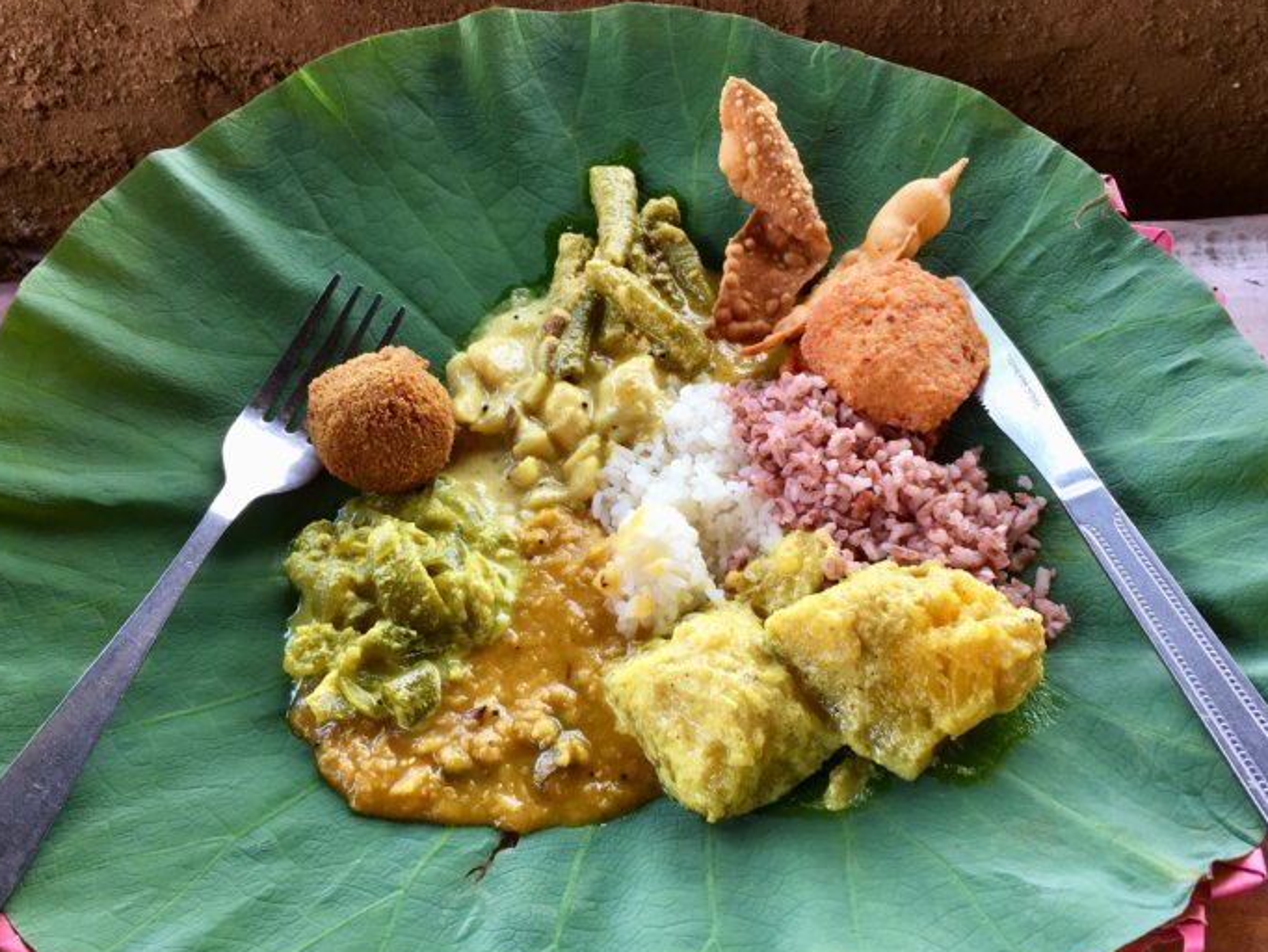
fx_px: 1246
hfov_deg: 53.9
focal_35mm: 34
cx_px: 649
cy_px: 549
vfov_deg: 41.7
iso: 25
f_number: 2.2
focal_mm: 4.15
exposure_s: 1/50
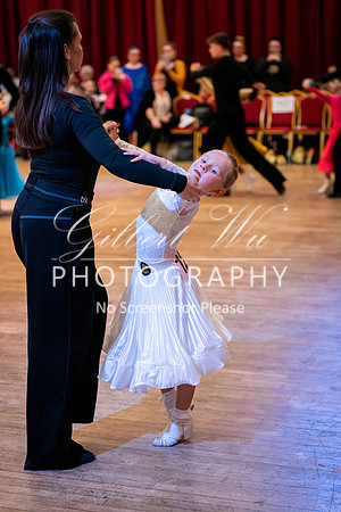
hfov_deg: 19.5
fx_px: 995
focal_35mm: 70
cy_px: 256
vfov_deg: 28.8
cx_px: 170
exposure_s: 1/400
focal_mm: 70
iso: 4000
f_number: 2.8
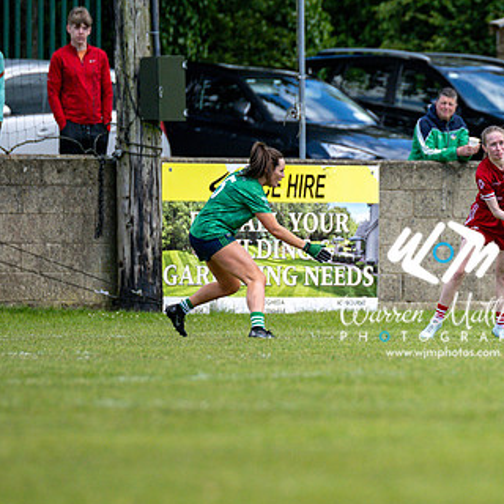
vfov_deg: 2.5
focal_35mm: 693
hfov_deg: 2.5
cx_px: 443
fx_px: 11415
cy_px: 287
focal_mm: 300
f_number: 2.8
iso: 360
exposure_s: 1/6400
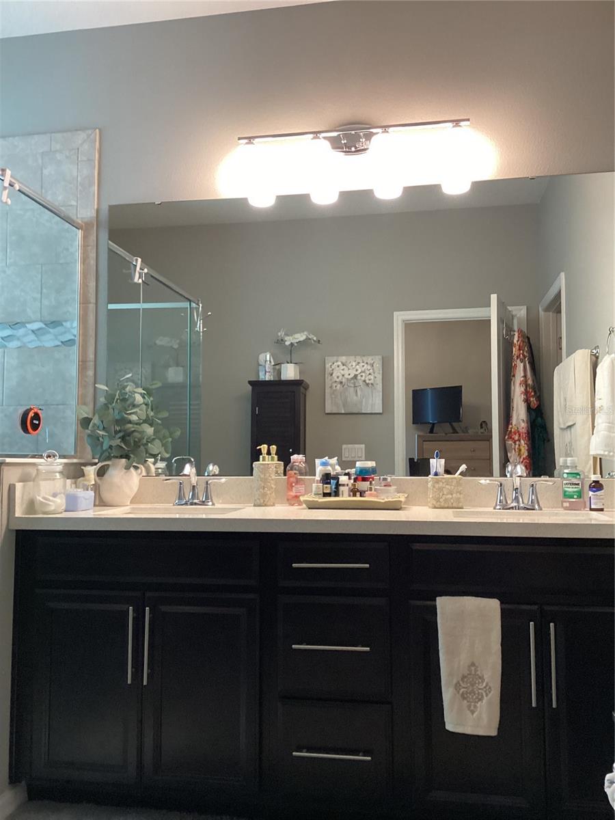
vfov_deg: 58.4
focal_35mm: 31
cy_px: 410
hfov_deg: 45.4
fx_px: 734
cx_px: 308
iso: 320
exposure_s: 1/60
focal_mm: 3.3
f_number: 2.4
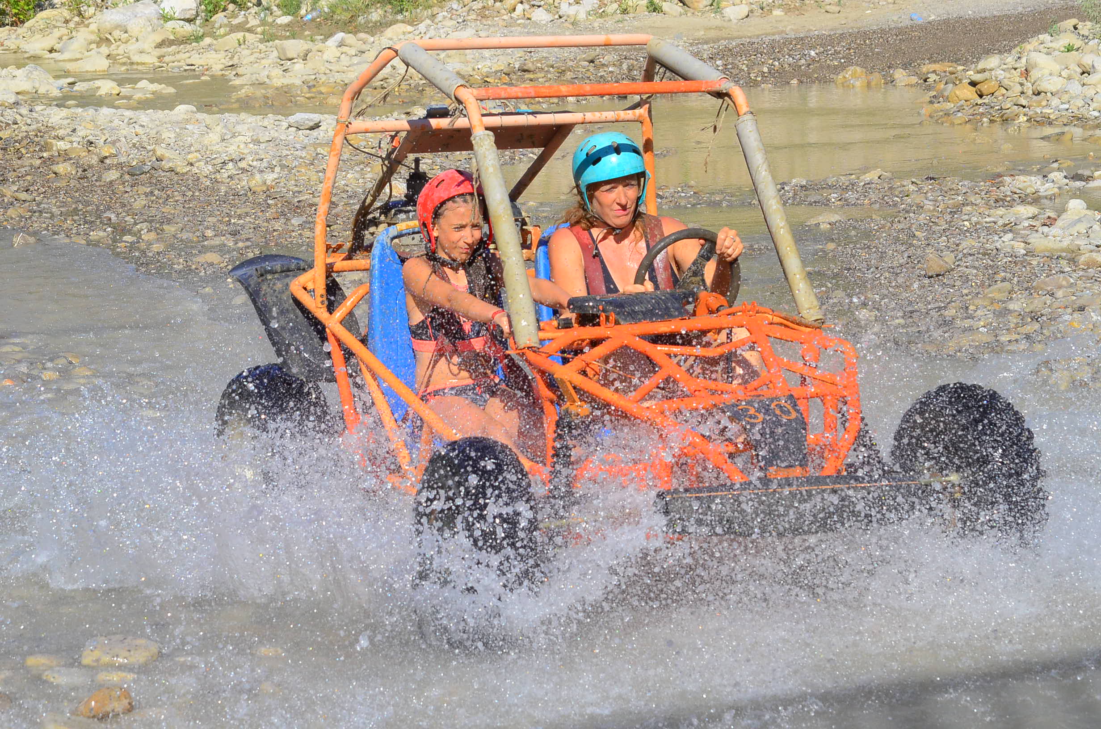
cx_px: 550
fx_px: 8469
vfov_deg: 4.9
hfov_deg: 7.4
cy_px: 364
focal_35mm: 278
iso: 1250
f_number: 13
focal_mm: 185
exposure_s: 1/2000
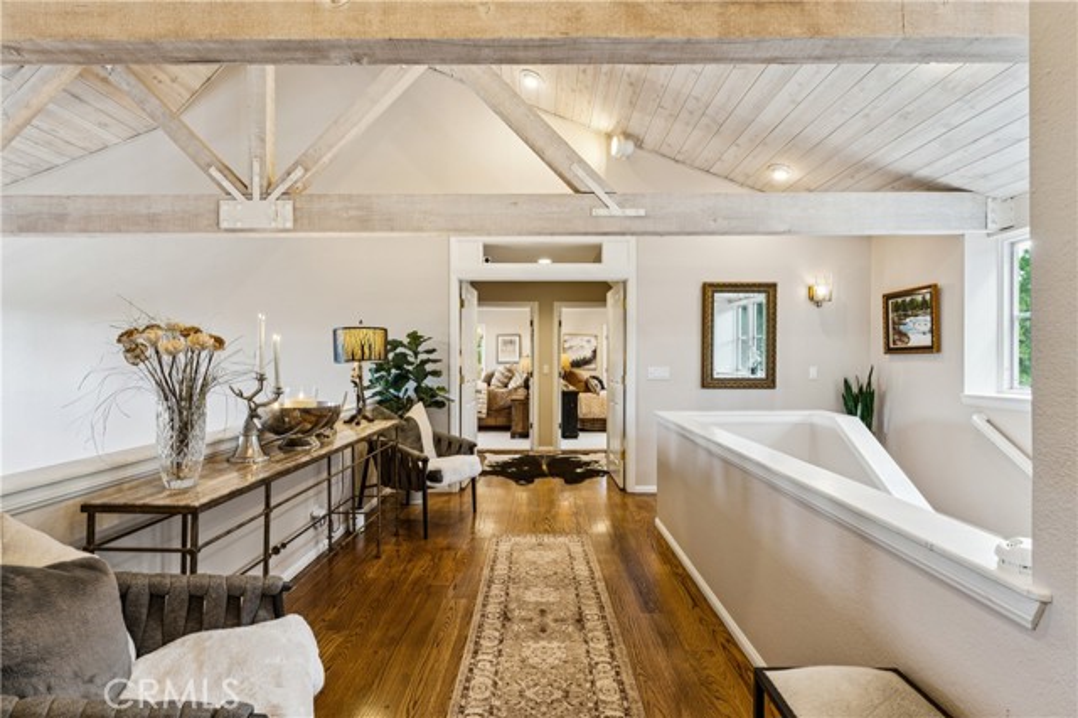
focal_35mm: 18
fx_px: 530
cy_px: 359
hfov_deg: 91.0
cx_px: 539
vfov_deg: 68.2
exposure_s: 1.3
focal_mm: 17.7
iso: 100
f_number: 13
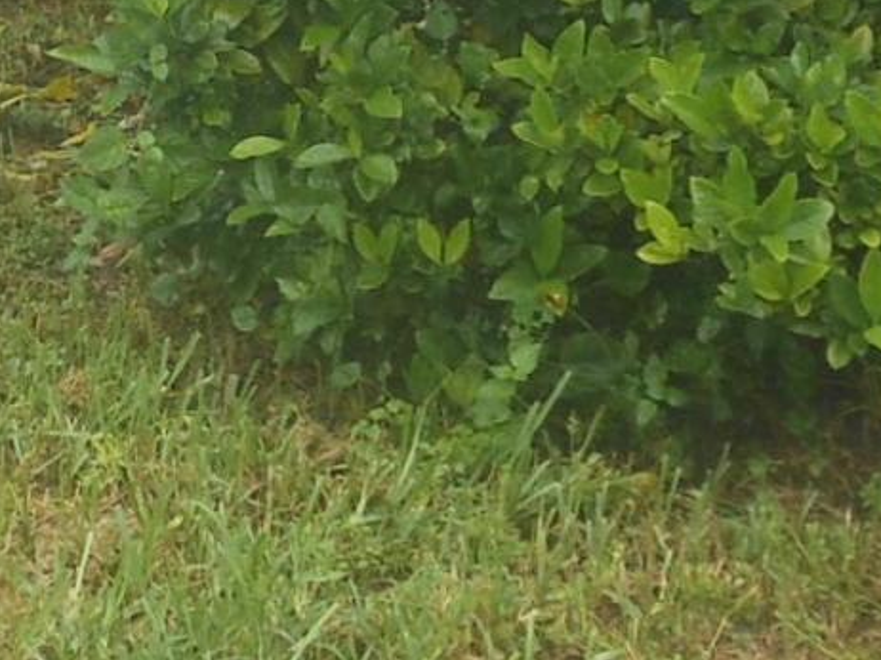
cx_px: -15
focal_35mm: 156
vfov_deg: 9.1
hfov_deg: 12.5
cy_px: -542
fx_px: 3968
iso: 80
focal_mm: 4.5
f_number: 3.2
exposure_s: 1/250
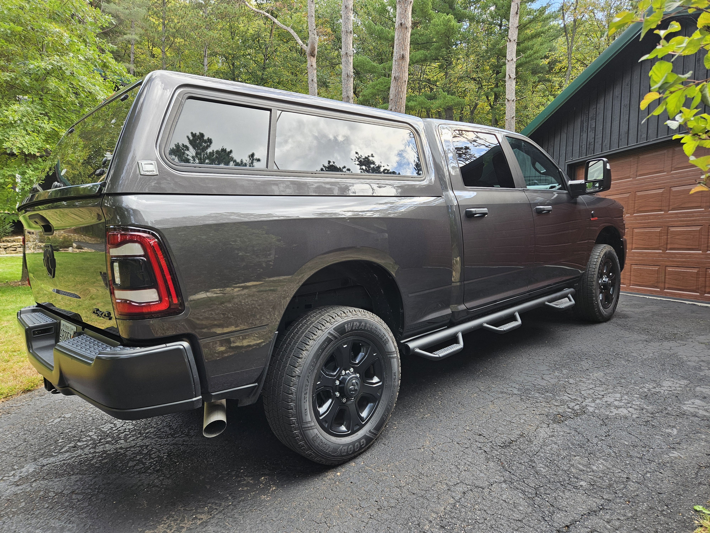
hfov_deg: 73.9
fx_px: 472
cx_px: 355
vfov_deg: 58.9
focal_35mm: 23
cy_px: 266
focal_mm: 5.4
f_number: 1.8
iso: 40
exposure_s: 1/180
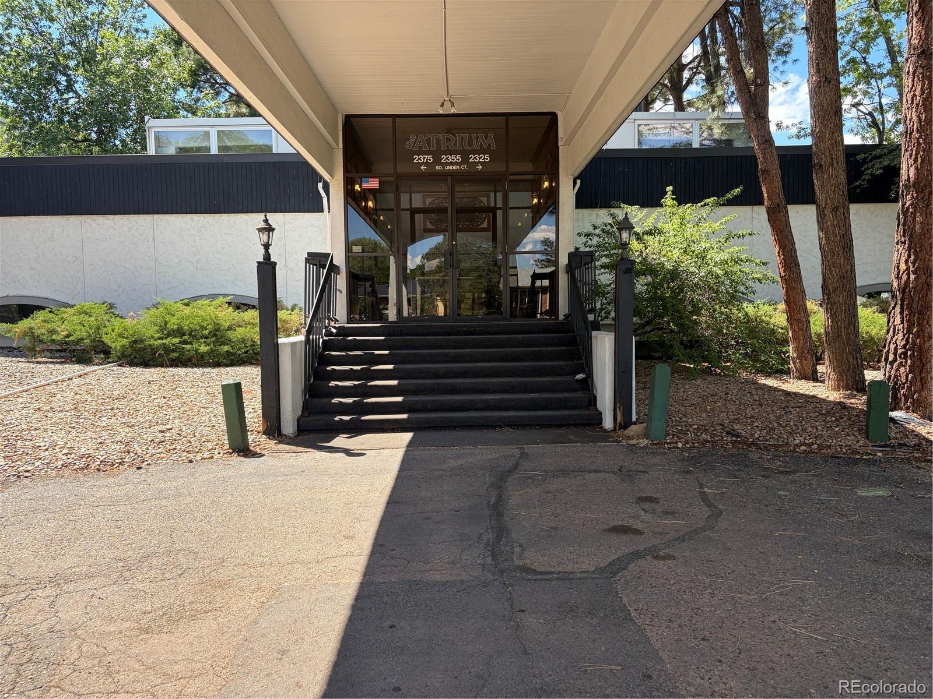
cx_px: 466
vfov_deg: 53.1
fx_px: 701
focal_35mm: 26
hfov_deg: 67.3
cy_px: 350
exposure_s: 1/810
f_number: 1.6
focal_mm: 5.96
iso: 50
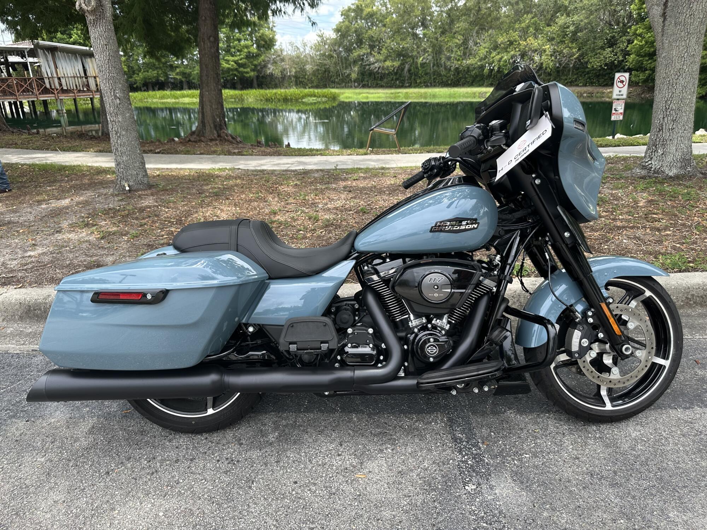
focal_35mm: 24
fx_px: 490
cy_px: 265
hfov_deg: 71.6
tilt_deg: -20.3
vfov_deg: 56.8
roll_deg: +1.2
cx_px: 354
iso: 80
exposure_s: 1/1062
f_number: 1.78
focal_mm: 6.86
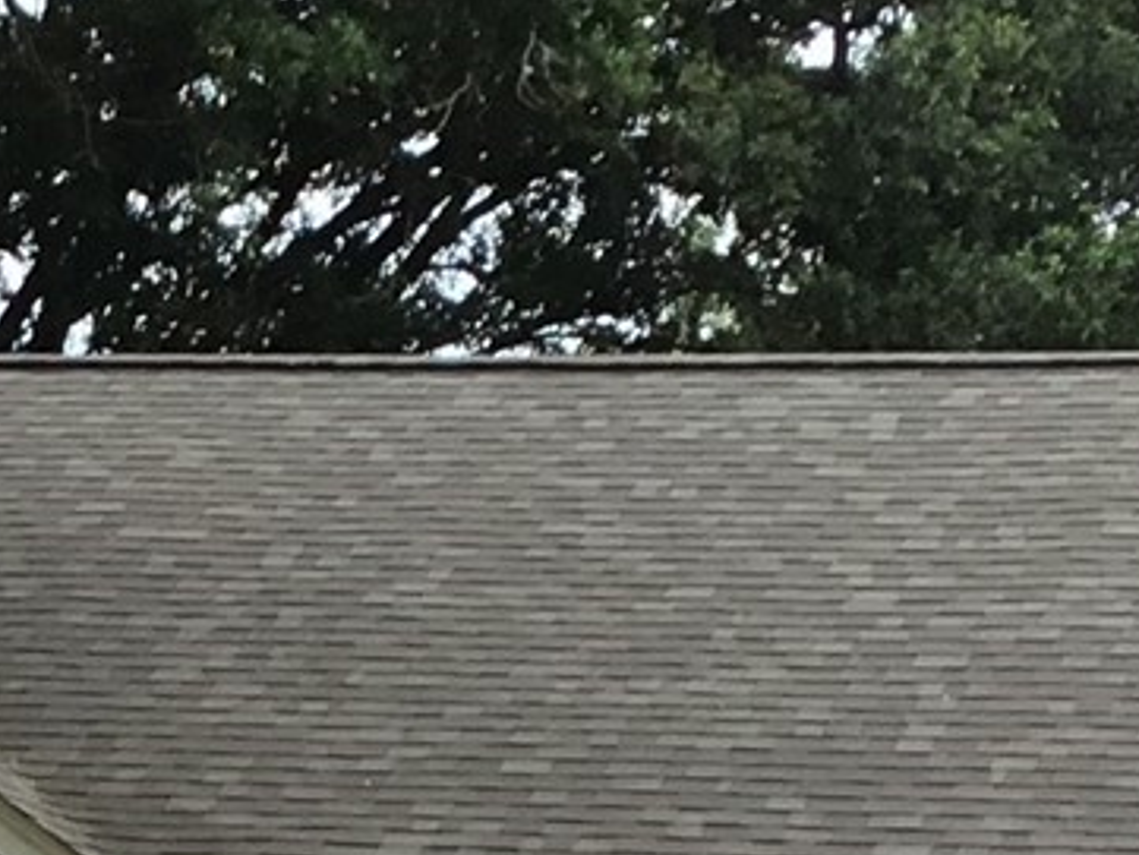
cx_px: -126
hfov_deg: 11.1
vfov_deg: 8.0
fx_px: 5793
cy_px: 1754
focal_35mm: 176
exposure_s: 1/356
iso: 25
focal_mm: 3.3
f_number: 2.4
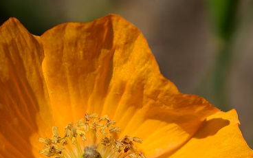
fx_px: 2485
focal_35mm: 360
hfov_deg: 5.8
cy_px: 161
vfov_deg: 3.6
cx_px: 214
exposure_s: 1/800
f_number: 5.6
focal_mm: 85
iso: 100
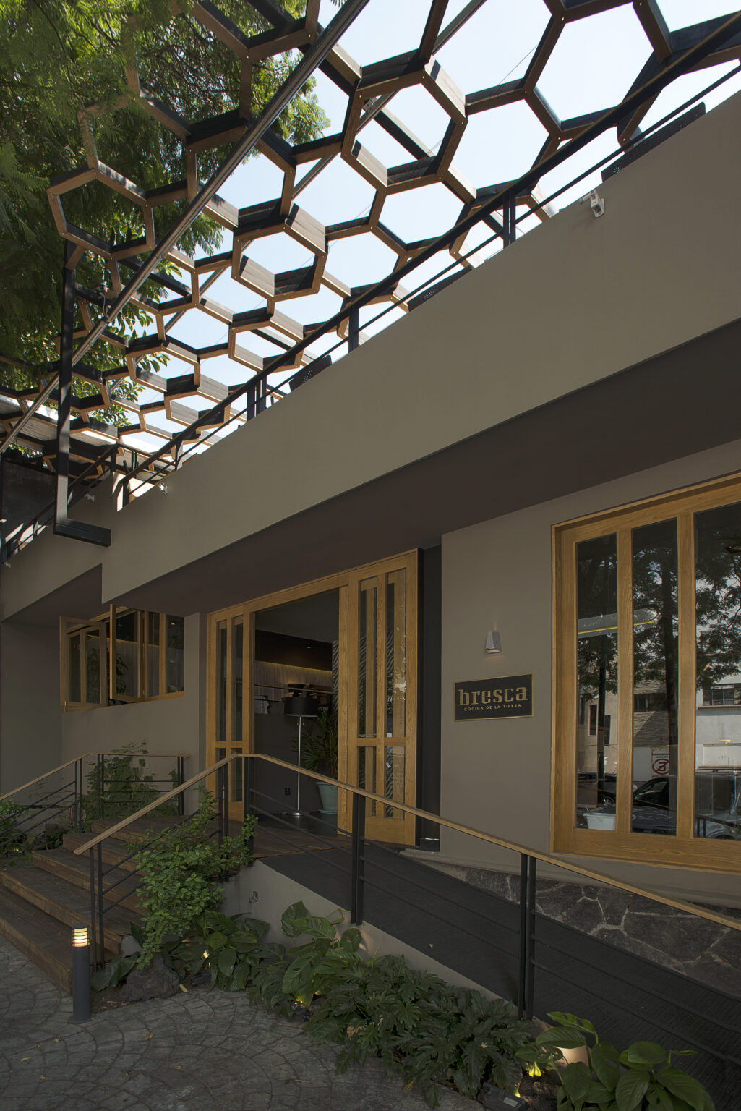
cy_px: 556
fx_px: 524
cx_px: 370
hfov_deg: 70.5
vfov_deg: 93.3
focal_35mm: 17
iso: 50
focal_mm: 17
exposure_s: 1/40
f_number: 7.1
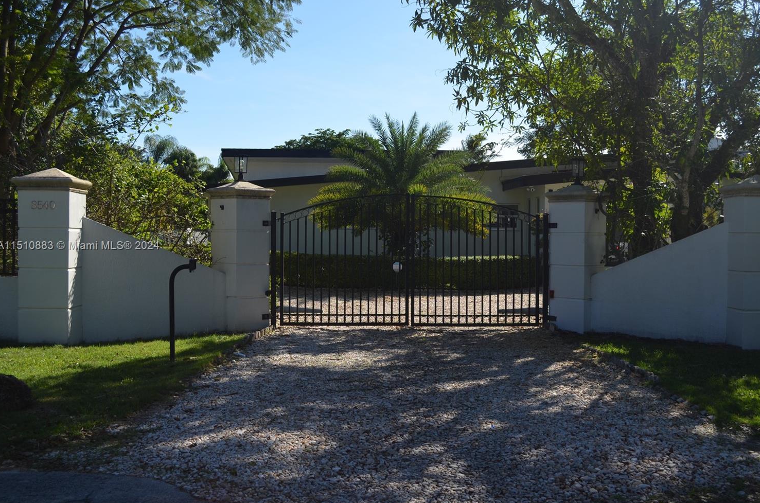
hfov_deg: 49.6
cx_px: 406
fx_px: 822
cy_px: 247
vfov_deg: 34.1
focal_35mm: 39
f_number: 6.3
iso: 160
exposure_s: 1/800
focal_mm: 24
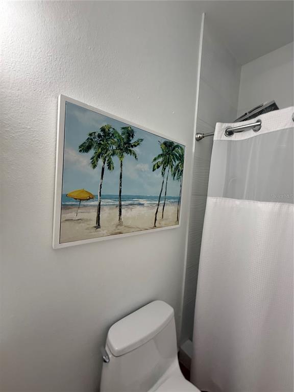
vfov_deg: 102.1
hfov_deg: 85.7
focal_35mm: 14
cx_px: 147
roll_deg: -3.8
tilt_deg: -1.5
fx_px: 159
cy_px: 196
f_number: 2.2
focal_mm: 2.22
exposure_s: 1/60
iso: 250
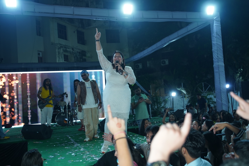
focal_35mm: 35
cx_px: 124
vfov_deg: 37.9
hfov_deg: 54.4
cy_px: 83
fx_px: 242
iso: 1000
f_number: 2.8
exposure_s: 1/160
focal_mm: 35
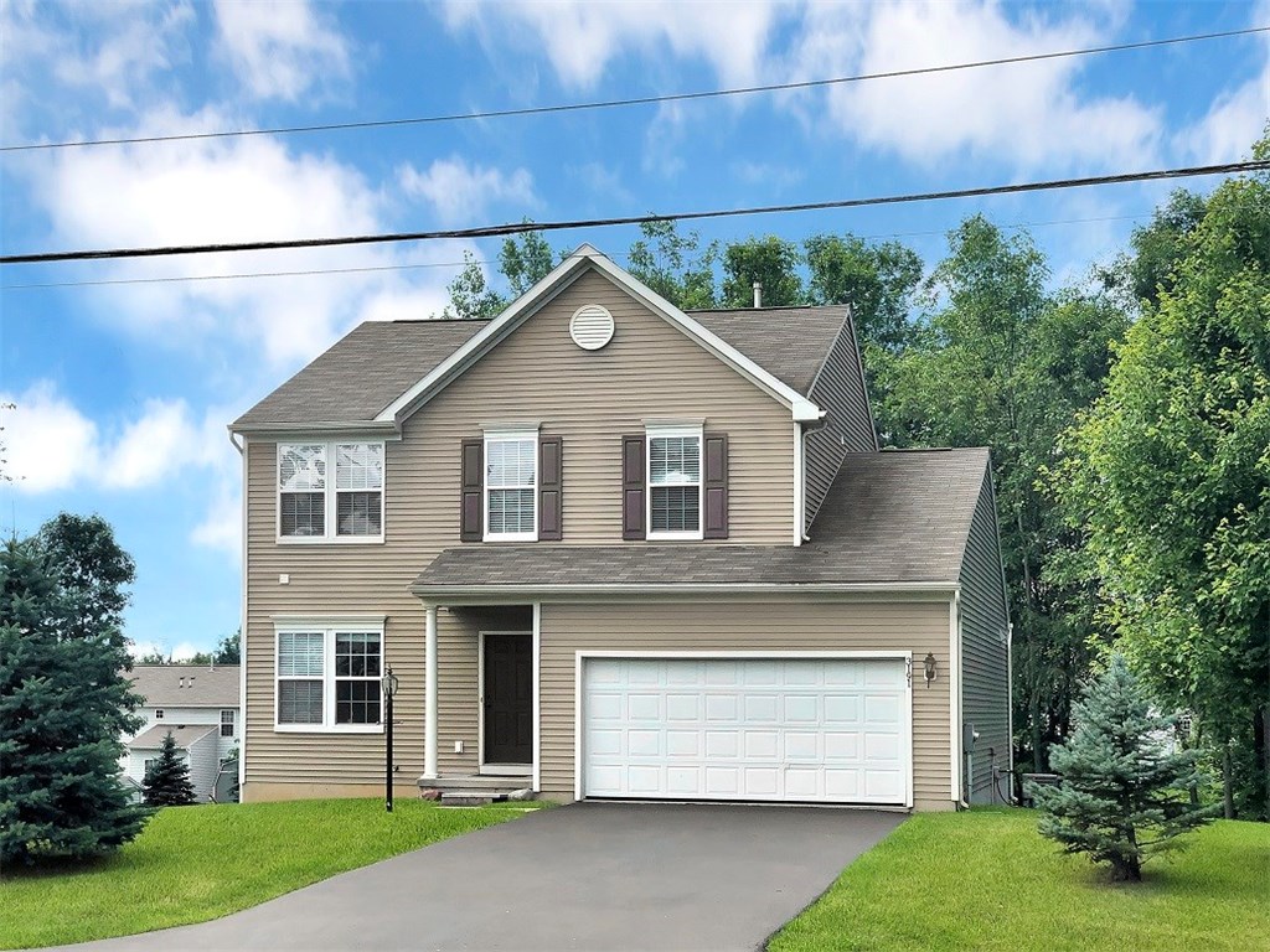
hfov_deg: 36.8
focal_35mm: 52
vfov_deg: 28.0
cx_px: 635
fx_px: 1908
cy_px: 476
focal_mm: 6
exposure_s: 1/1021
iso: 16
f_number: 2.4
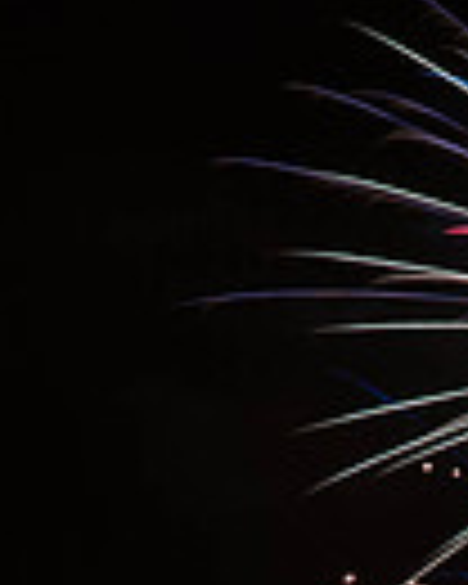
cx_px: 690
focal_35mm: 729
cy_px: 788
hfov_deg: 2.1
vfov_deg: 2.7
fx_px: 12622
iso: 100
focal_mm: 100
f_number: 13
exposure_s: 17
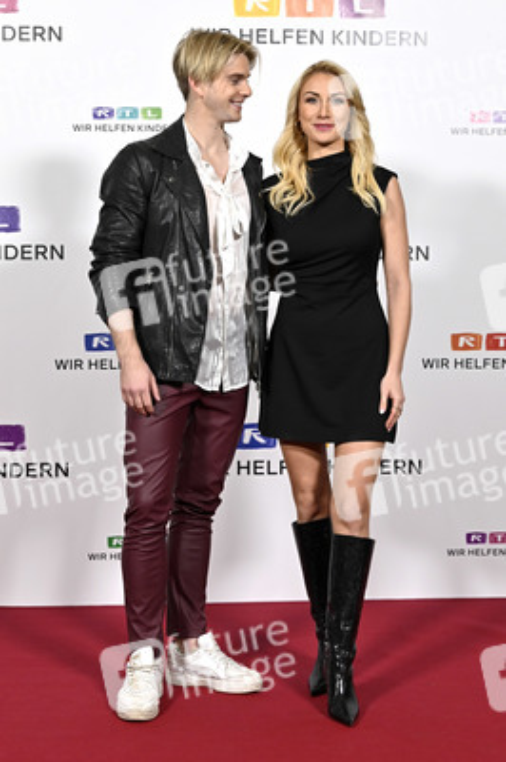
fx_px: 1140
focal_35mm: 54
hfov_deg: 25.0
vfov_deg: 36.9
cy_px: 381
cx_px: 253
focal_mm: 54
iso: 1000
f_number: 4
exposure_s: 1/320
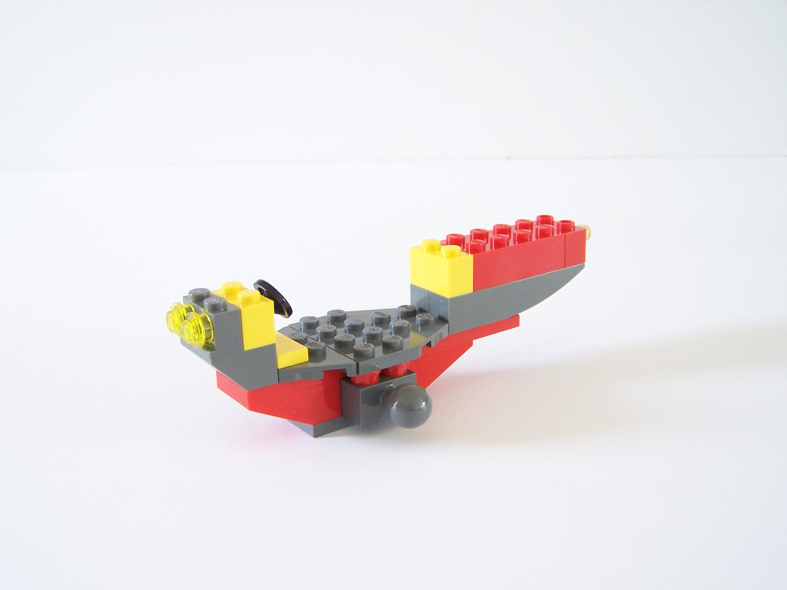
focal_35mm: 40
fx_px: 909
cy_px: 295
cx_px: 394
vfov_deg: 36.0
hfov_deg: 46.8
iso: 200
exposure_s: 1/15
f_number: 3.2
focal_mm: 6.7
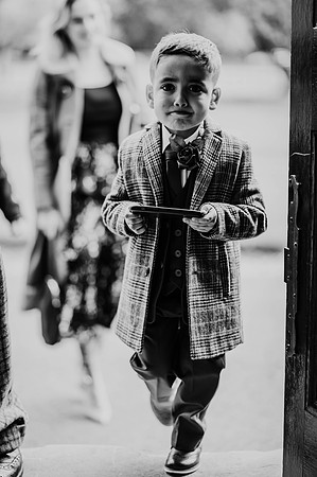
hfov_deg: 16.0
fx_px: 1125
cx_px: 158
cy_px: 238
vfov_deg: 23.9
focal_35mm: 85
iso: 100
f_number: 1.8
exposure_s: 1/320
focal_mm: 85
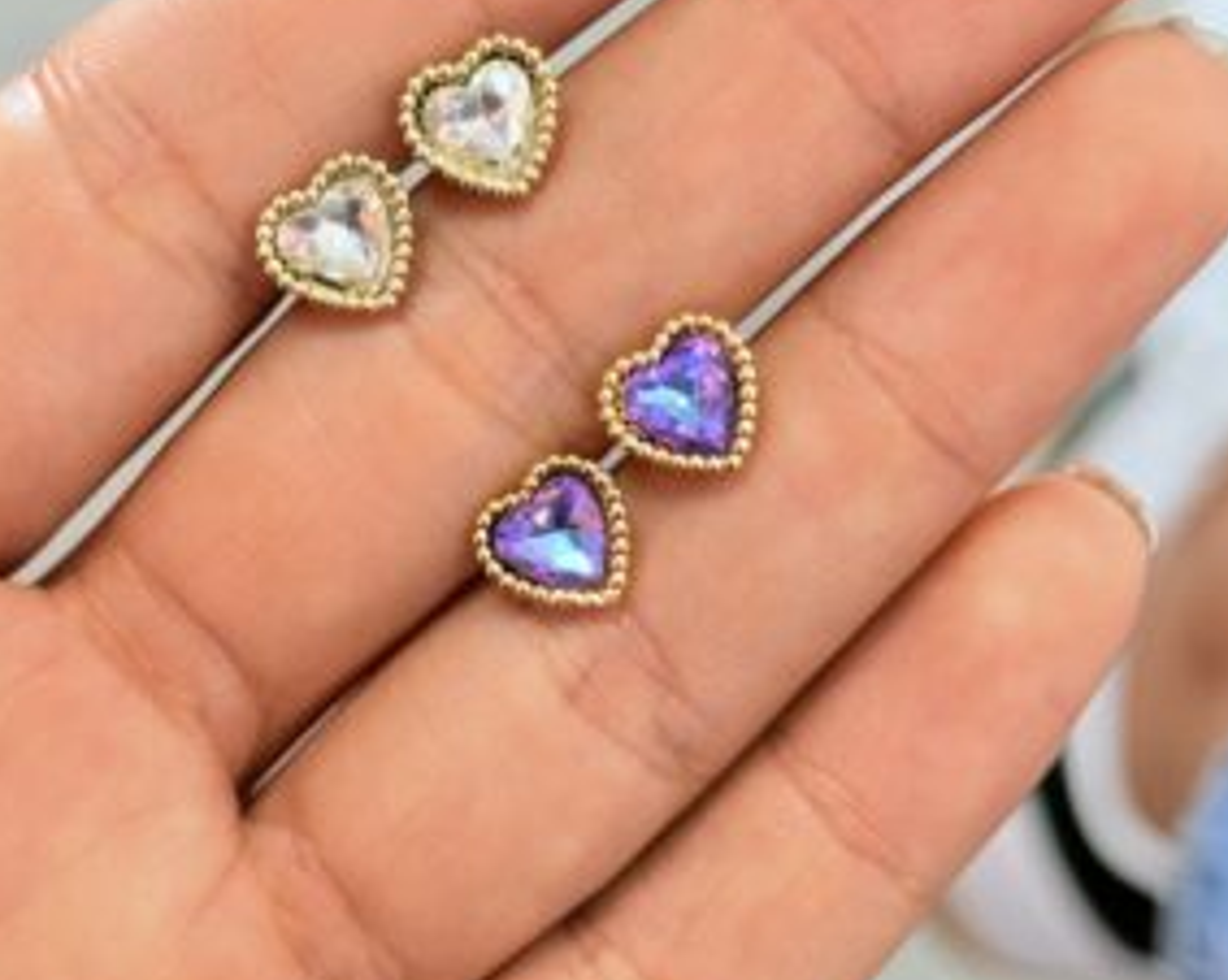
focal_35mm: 95
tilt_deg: -59.5
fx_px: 3450
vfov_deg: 16.1
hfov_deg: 20.2
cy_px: 345
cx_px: 495
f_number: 1.78
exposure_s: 1/60
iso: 125
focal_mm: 6.76
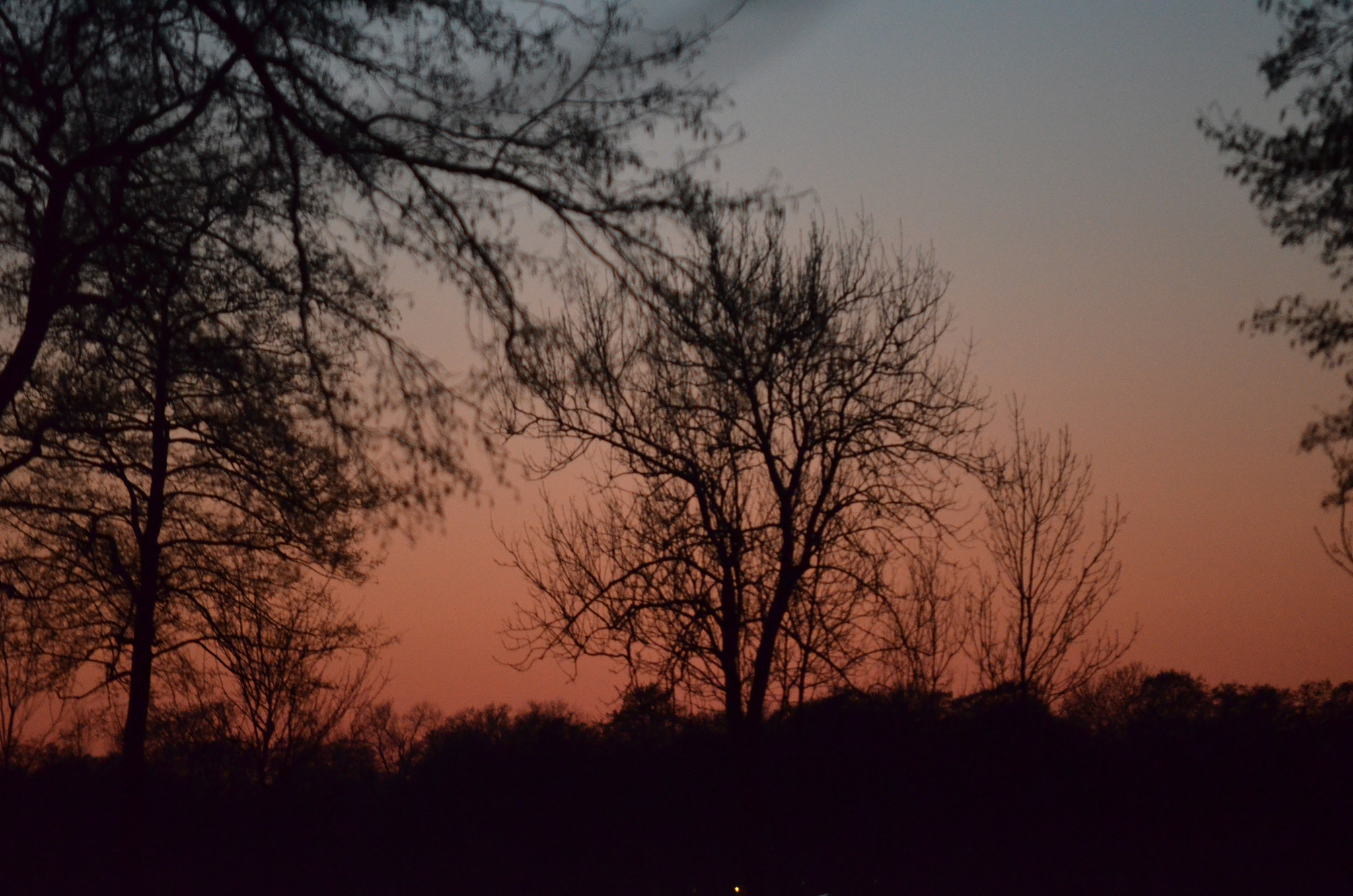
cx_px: 676
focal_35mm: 300
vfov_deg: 4.6
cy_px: 448
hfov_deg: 6.9
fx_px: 11250
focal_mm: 200
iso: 3200
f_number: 5.6
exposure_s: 1/10
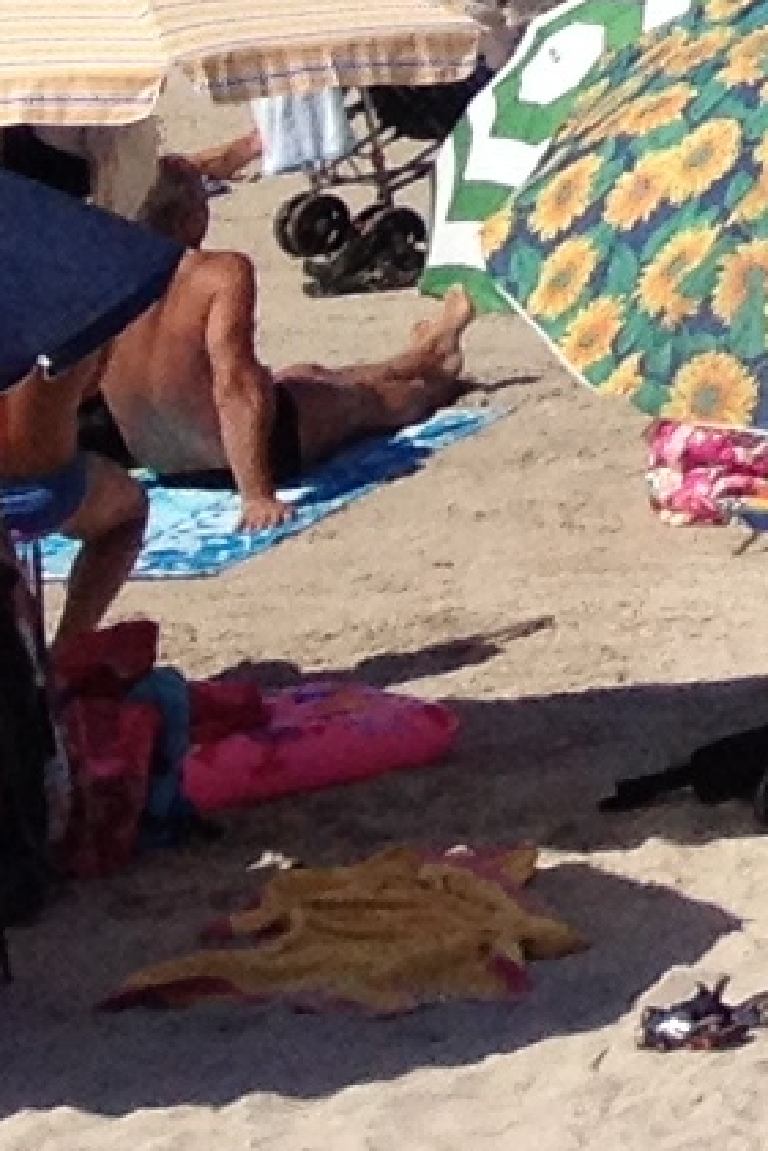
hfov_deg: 4.3
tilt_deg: -1.5
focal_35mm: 282
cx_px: 3796
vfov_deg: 6.9
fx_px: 9016
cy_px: -1676
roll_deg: +0.8
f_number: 2.4
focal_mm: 4.28
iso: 50
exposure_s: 1/2907
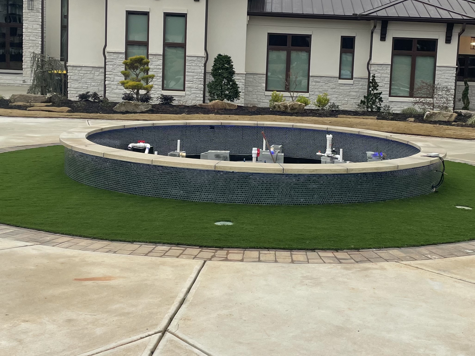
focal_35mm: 51
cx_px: 274
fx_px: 700
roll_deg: -2.2
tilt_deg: -5.5
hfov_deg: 37.4
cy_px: 140
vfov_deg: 28.5
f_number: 1.6
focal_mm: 4.2
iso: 32
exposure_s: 1/433
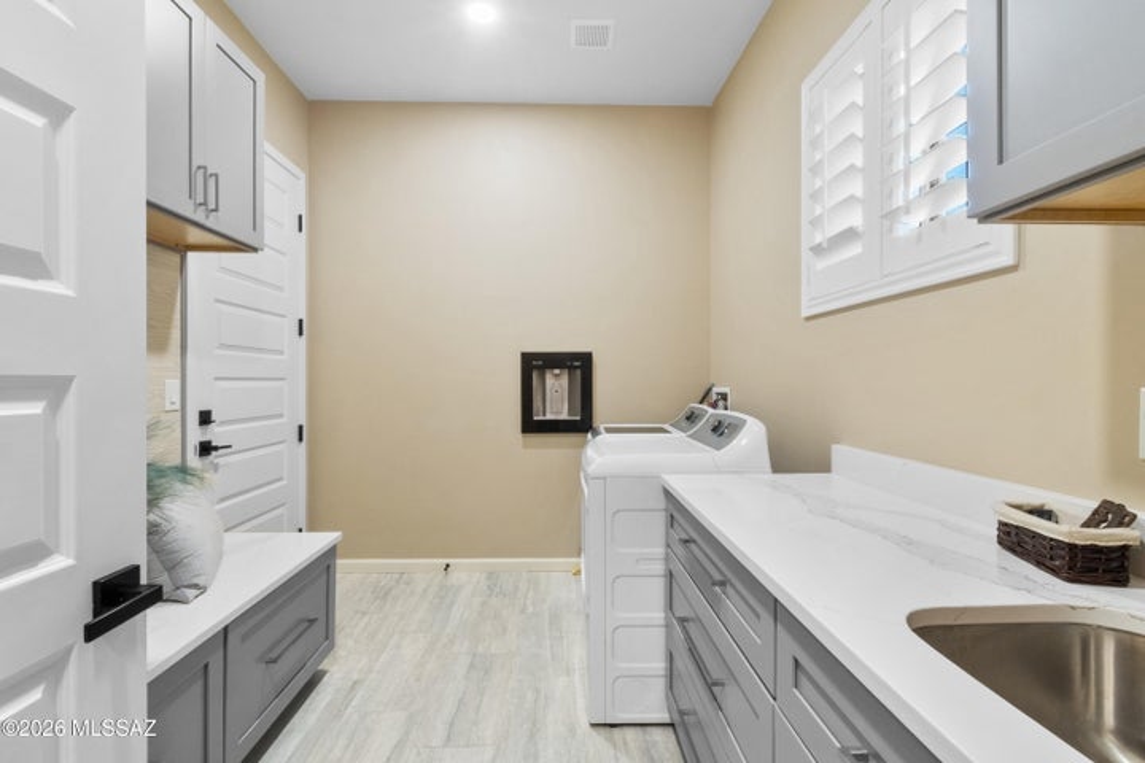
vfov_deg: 77.3
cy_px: 382
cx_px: 572
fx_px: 477
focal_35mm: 15
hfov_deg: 100.4
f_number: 22
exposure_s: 1/2
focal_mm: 10
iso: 1600
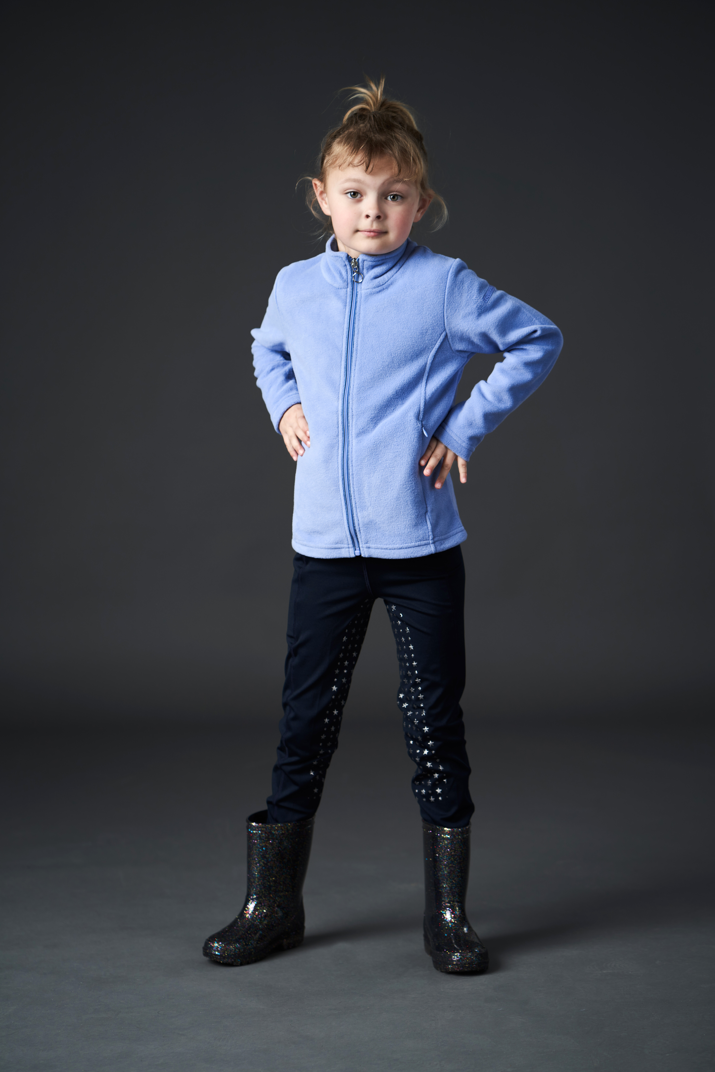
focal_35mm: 85
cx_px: 358
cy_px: 536
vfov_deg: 23.9
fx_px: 2532
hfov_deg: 16.1
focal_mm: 85
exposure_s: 1/200
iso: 100
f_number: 3.5
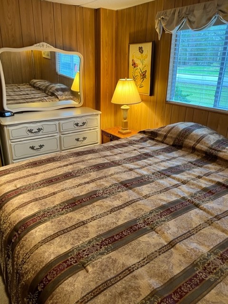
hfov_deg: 53.1
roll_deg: -0.1
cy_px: 152
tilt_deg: -19.8
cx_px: 114
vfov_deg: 67.3
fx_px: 228
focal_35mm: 26
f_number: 1.5
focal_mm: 5.7
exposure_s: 1/60
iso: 125
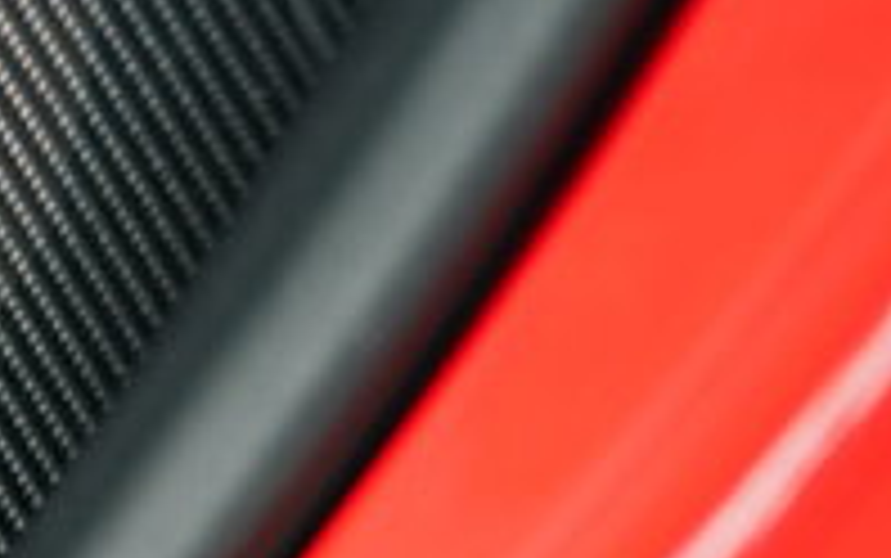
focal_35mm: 169
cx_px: -1408
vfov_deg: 7.8
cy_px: 268
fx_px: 4106
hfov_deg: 10.3
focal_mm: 32
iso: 125
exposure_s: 1/500
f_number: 2.8
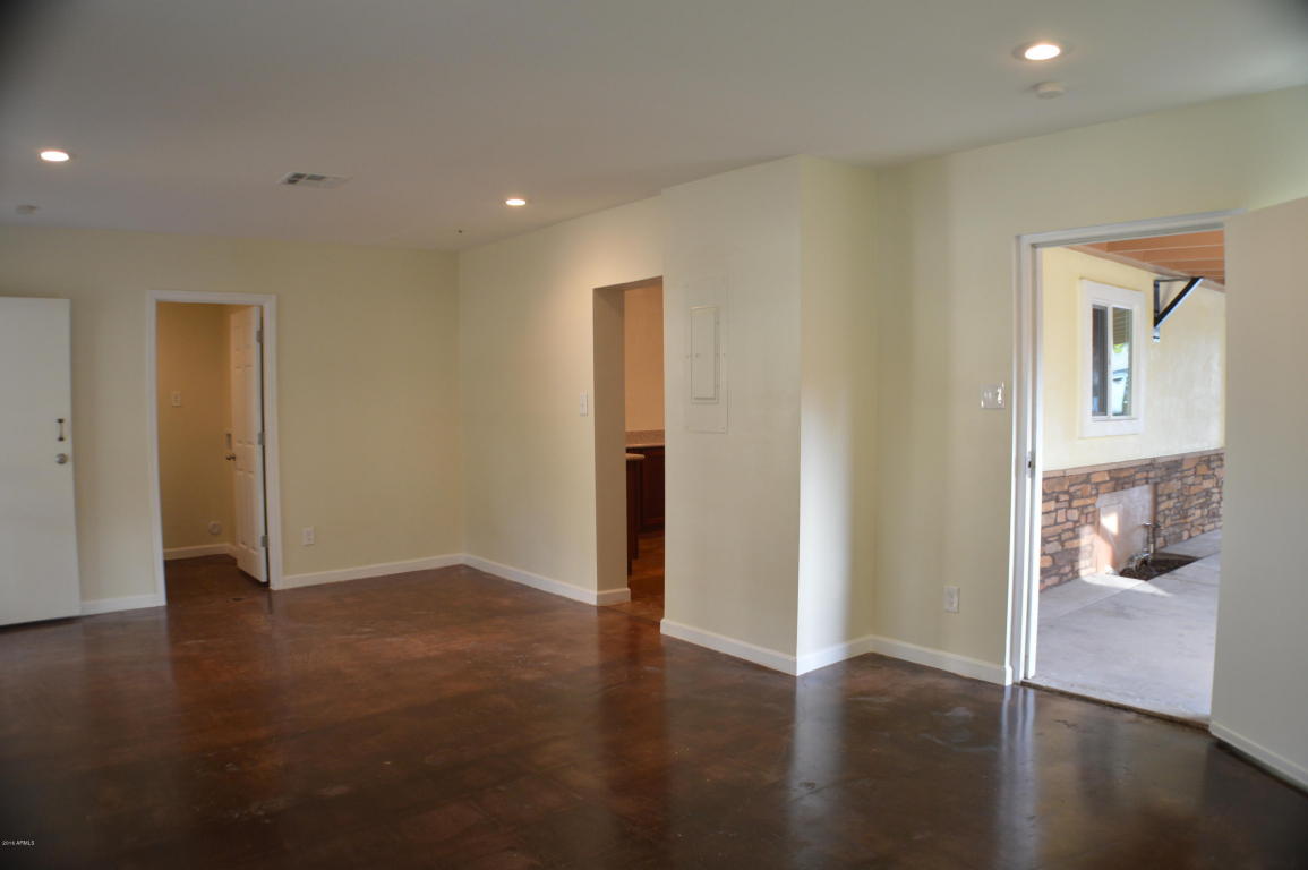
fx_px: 1089
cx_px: 654
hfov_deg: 62.0
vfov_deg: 43.5
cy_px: 435
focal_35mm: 30
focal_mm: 20
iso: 400
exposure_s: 1/40
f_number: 3.8
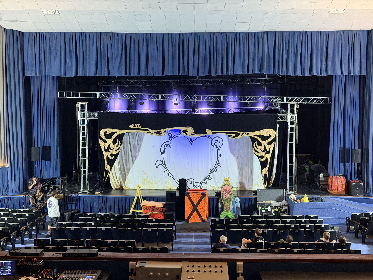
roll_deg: -0.1
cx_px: 186
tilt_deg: -5.5
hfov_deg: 39.7
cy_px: 140
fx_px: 517
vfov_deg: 30.3
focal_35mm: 48
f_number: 1.78
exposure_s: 1/33
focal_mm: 6.76
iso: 500
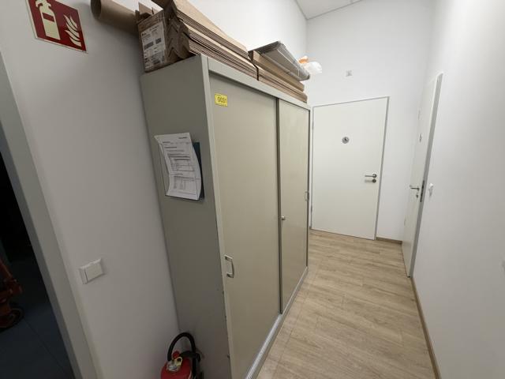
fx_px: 204
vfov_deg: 85.7
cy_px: 190
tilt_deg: -10.3
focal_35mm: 14
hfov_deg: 102.1
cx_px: 252
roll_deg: +4.2
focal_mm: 2.22
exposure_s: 1/100
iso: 200
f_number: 2.2
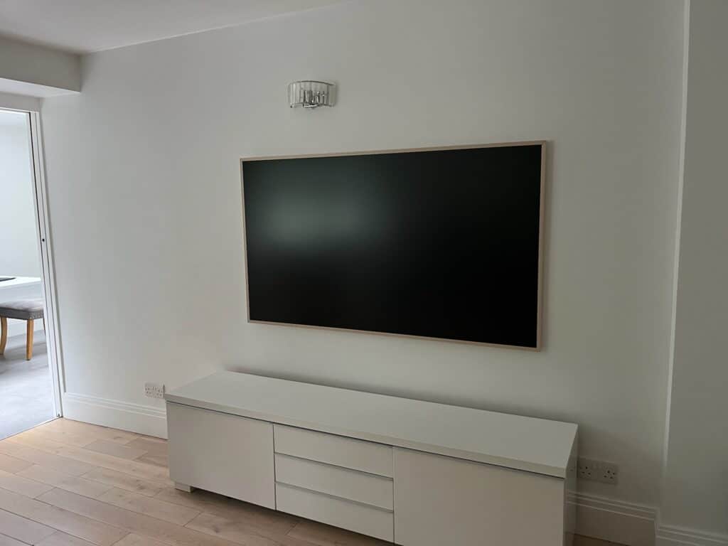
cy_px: 273
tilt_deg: -7.5
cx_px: 364
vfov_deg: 53.1
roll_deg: +1.2
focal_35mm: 26
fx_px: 547
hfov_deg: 67.3
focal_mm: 5.1
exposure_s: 1/60
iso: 320
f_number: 1.6
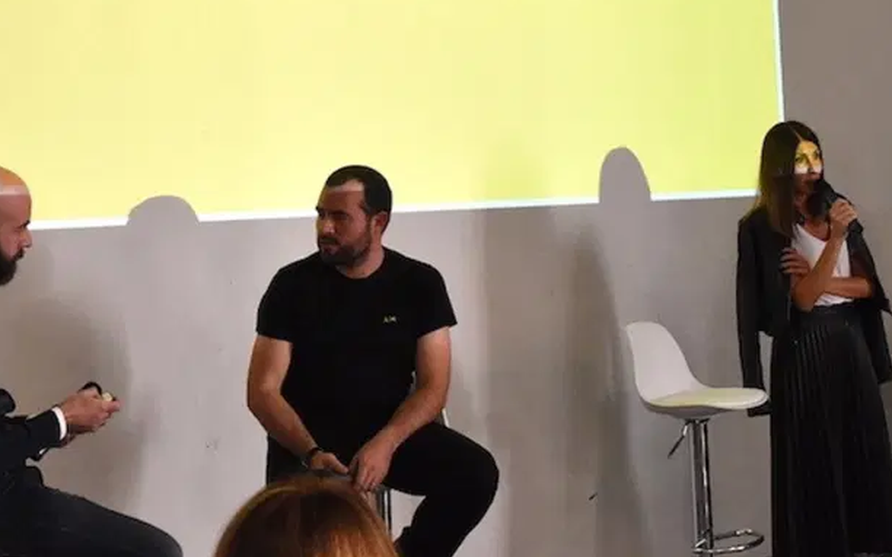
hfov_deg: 28.6
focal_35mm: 72
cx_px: 487
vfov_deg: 17.8
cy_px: 52
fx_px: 1750
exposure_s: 1/125
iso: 2200
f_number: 6.3
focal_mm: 24
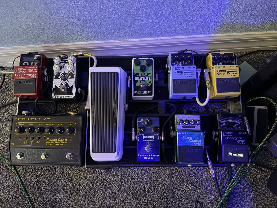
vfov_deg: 56.8
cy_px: 104
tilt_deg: -67.8
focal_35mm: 24
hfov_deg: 71.6
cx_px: 138
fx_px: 192
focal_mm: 6.76
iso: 1600
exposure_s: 1/20
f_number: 1.78
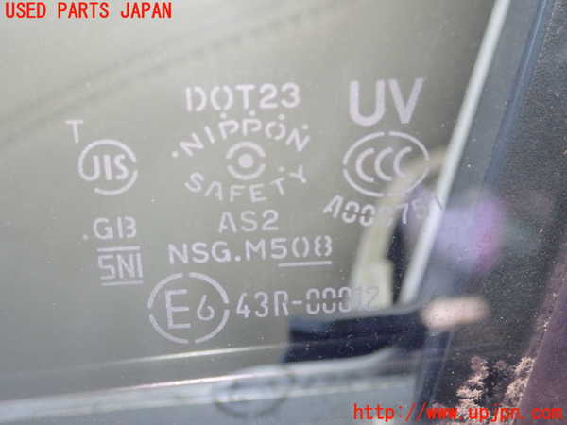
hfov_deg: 38.9
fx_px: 803
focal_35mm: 49
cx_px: 284
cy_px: 212
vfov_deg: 29.7
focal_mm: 8.99
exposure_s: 1/40
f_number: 3.2
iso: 800
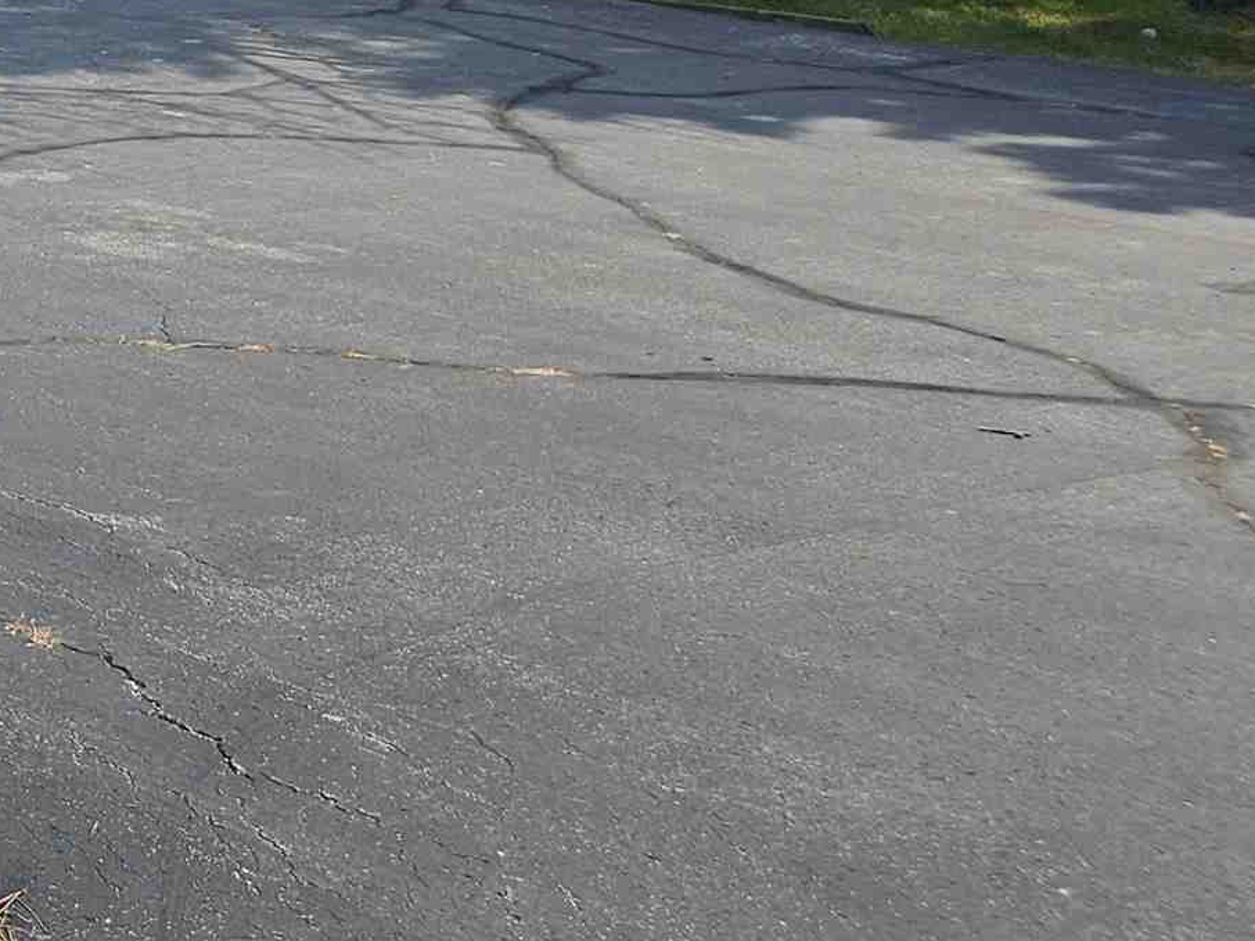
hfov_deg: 20.4
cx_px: -767
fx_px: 2827
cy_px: -211
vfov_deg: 17.9
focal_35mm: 78
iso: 25
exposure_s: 1/2198
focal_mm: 5.4
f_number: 1.8
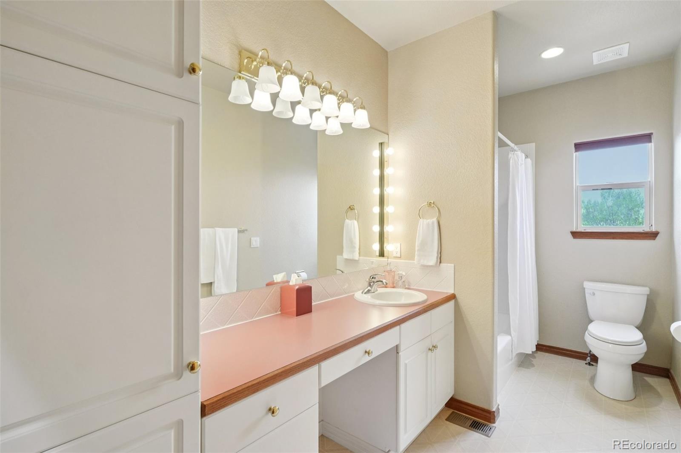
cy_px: 226
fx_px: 323
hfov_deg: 93.0
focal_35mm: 17
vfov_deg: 70.1
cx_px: 340
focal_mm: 11.4
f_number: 8
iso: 800
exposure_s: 1/6
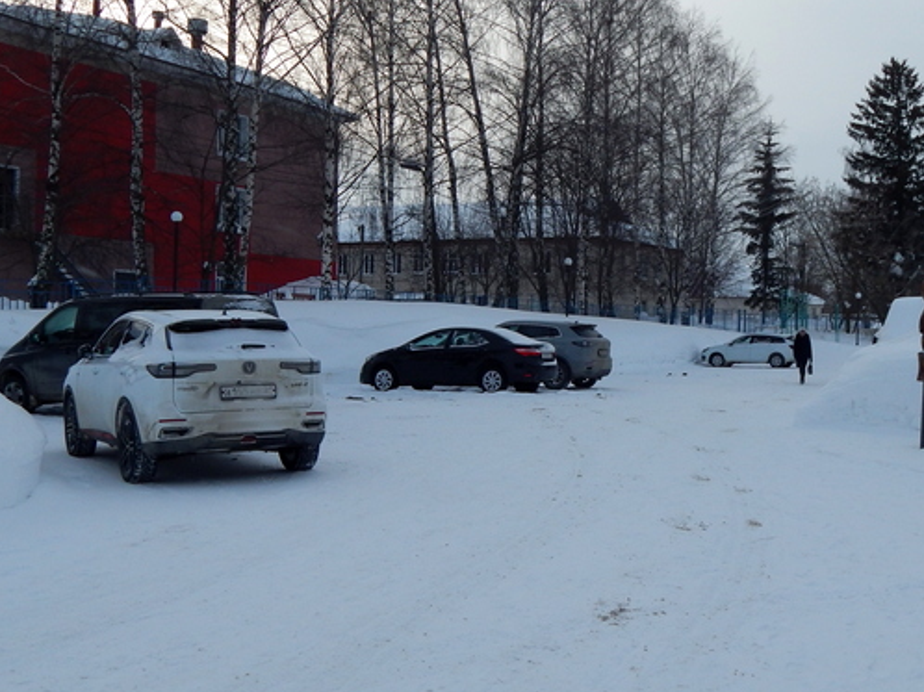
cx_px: 594
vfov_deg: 32.2
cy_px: 356
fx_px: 1201
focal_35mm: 45
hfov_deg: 41.7
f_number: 6.3
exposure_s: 1/400
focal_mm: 5.1
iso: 125
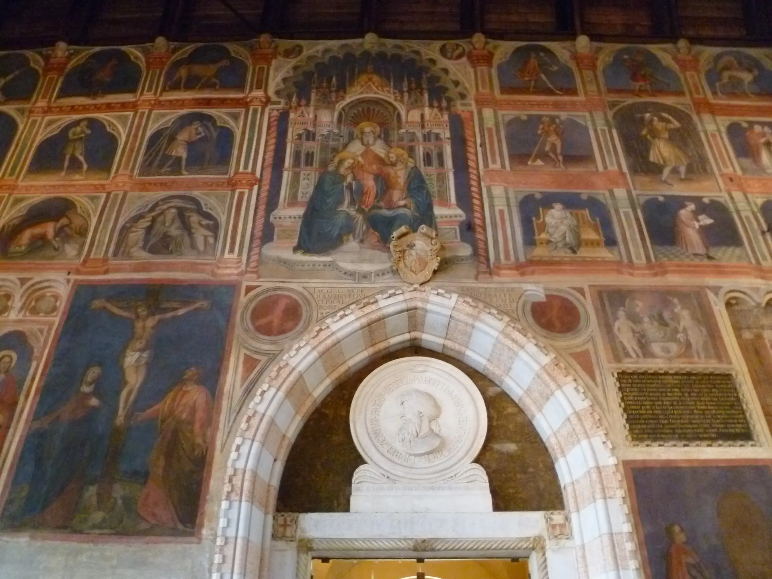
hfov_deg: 63.4
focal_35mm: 28
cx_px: 386
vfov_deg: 49.7
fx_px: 624
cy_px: 290
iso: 800
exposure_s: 1/10
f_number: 3.3
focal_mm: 5
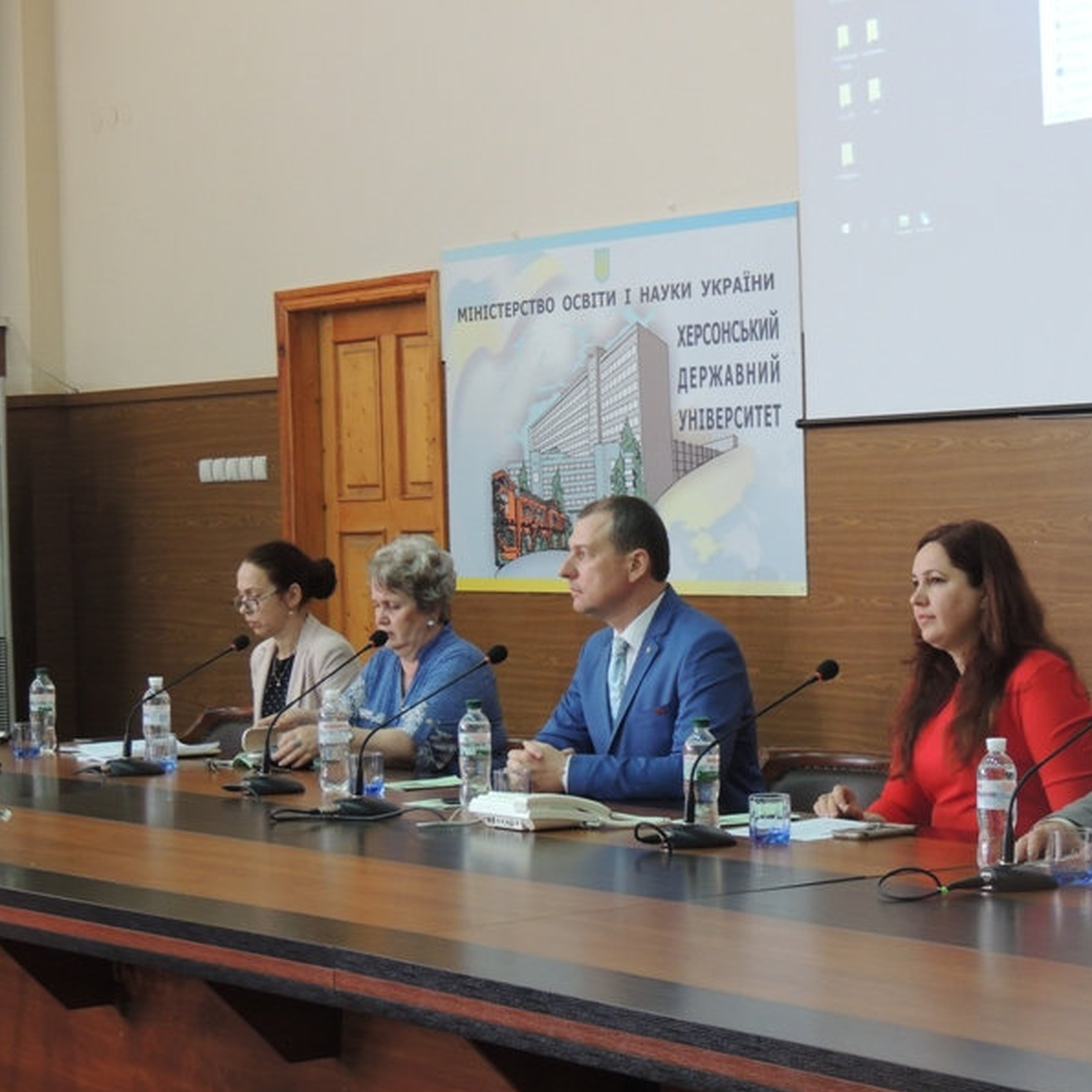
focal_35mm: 89
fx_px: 3176
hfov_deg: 19.5
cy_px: 548
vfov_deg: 19.5
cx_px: 702
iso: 400
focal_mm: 13.3
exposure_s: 1/25
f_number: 3.9
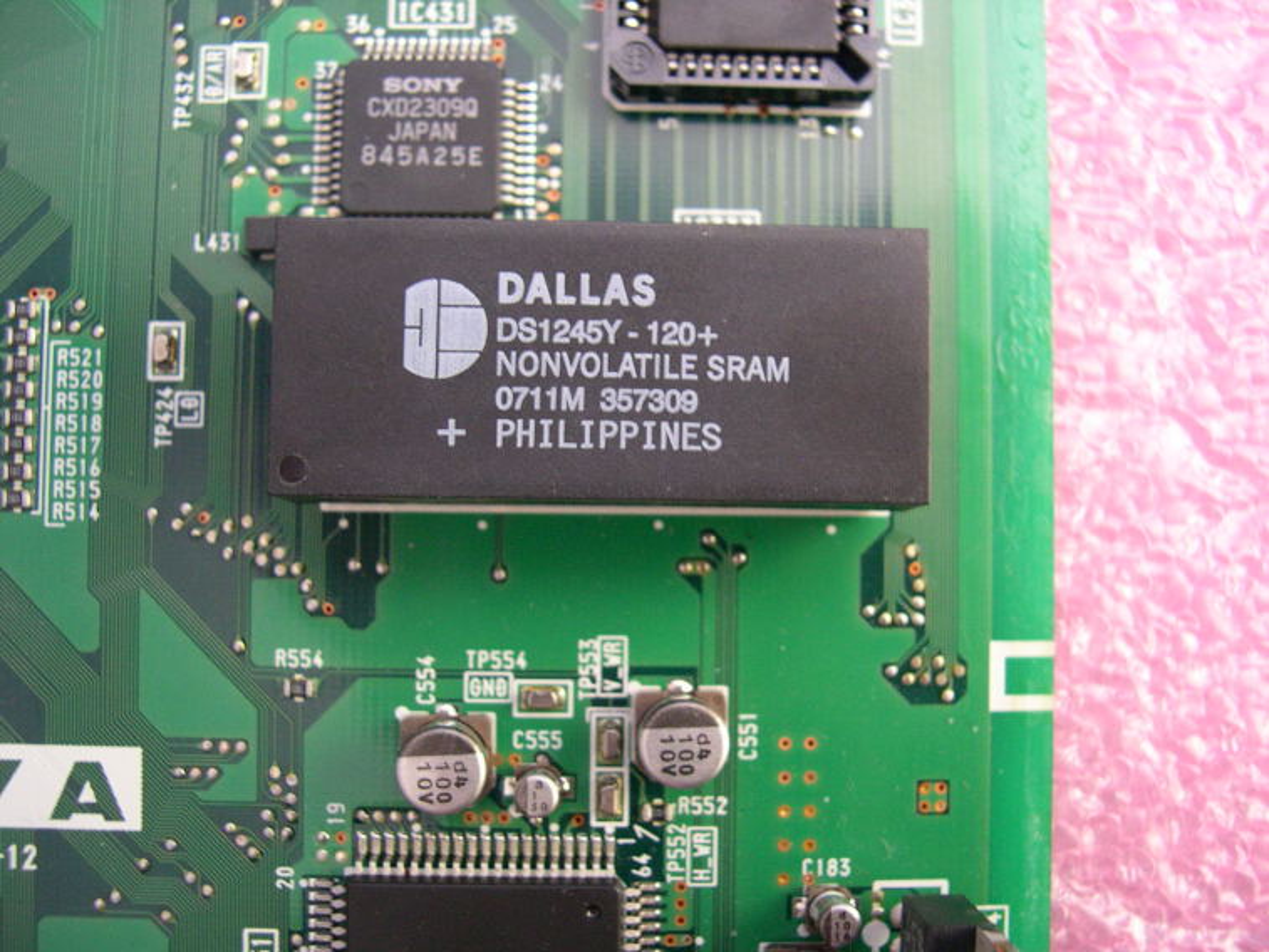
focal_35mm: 38
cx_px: 634
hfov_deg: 49.0
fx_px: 1393
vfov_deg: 37.7
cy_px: 476
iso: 400
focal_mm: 8
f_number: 2.8
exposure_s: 1/4
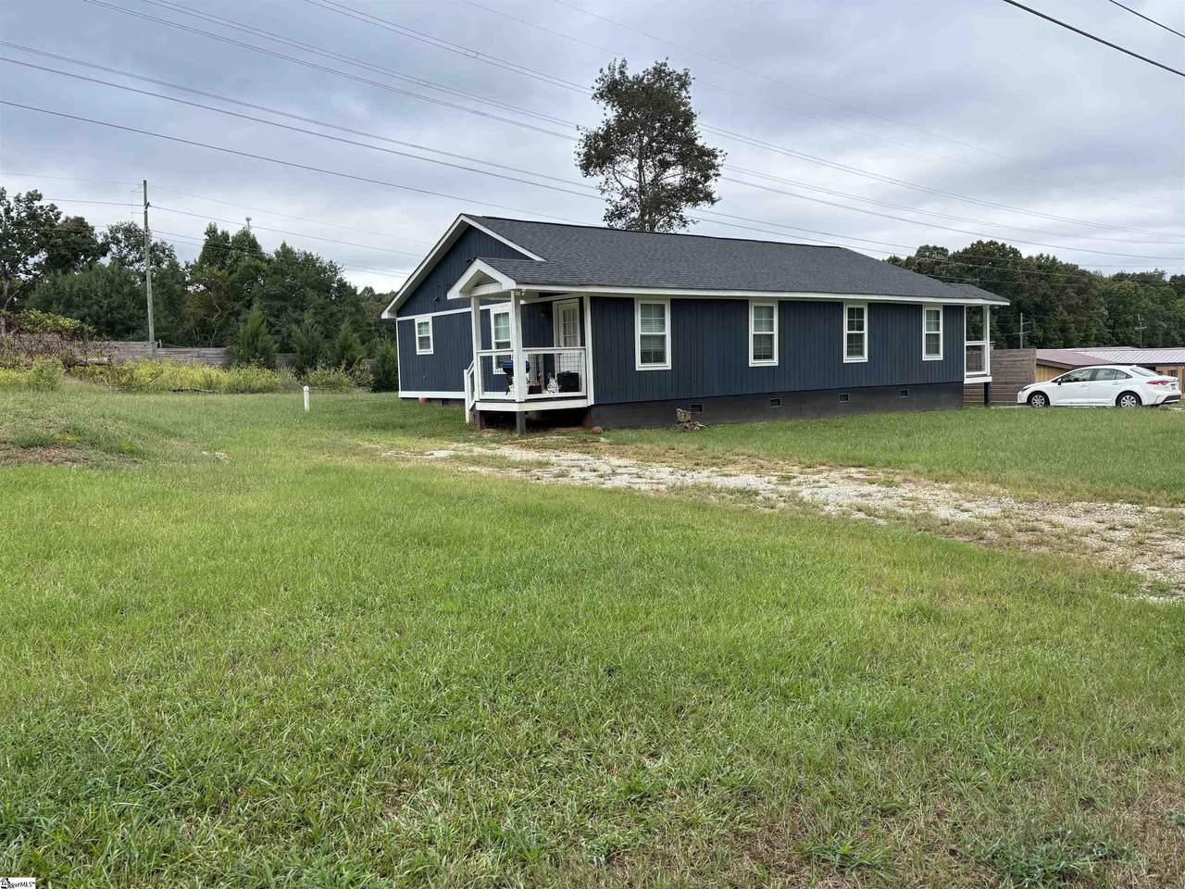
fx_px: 890
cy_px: 444
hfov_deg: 67.3
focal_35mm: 26
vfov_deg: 53.1
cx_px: 592
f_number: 1.6
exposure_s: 1/1205
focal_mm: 5.96
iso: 50
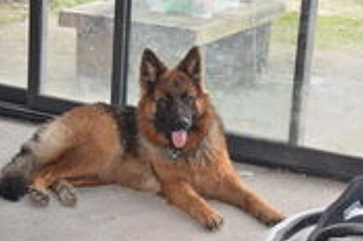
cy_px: 121
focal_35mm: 137
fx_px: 1378
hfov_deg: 15.0
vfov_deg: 10.0
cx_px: 198
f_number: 5.3
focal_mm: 80
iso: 560
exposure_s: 1/60
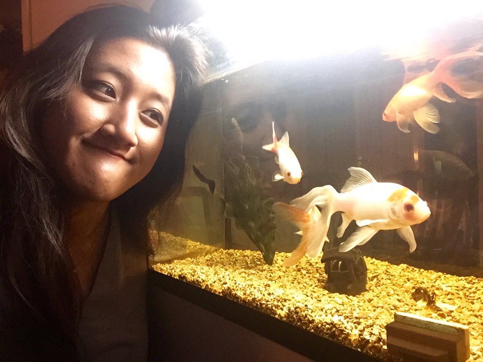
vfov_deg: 45.4
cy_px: 181
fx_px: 433
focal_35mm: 31
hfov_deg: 58.4
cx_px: 242
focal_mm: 2.65
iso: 200
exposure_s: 1/30
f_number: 2.2
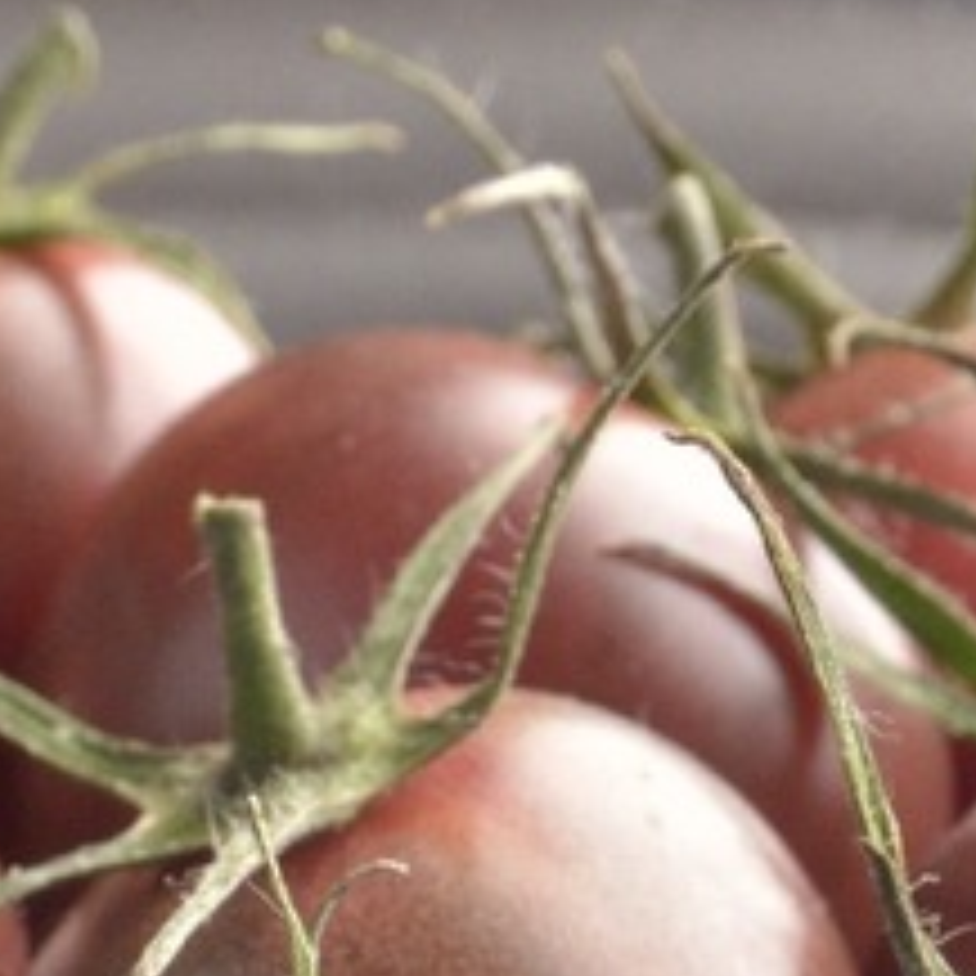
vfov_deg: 2.8
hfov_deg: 2.8
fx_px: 19680
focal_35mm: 617
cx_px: 373
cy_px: 1446
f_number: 18
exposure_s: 1/100
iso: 1000
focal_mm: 105
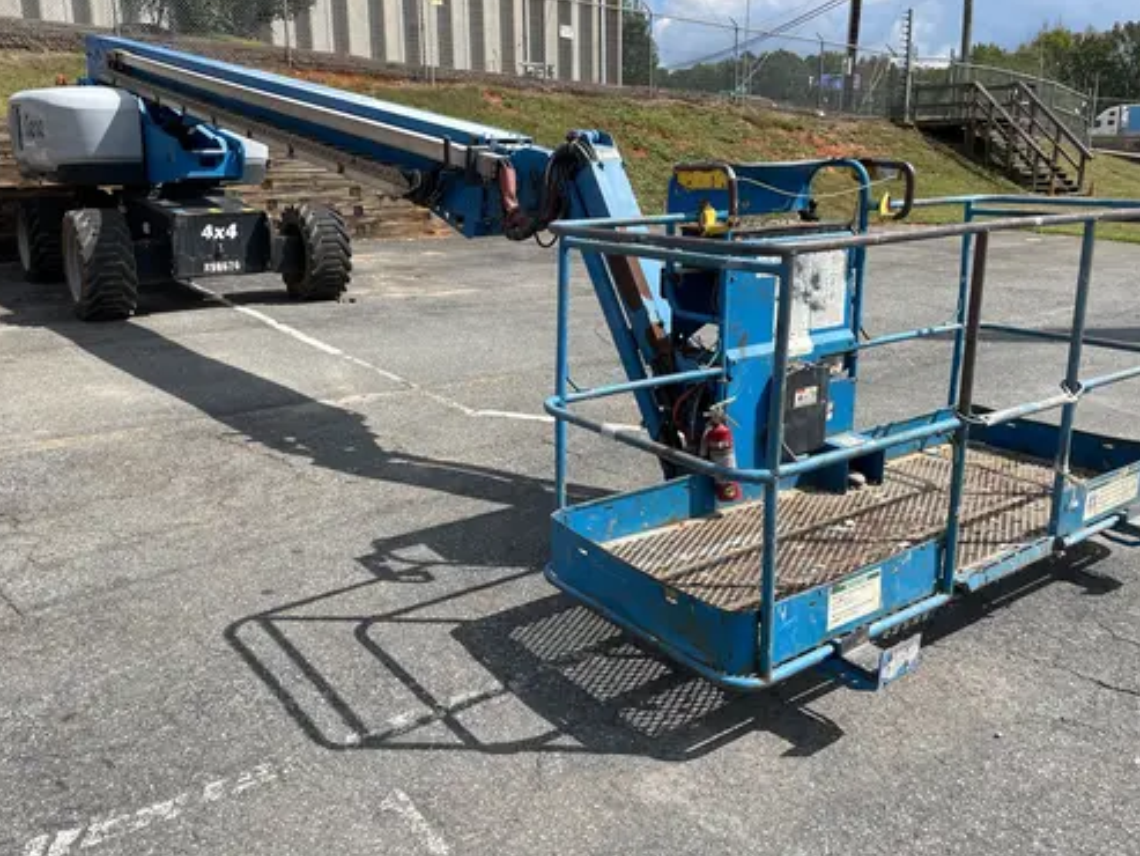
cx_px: 546
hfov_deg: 61.6
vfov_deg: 48.2
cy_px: 381
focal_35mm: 29
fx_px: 955
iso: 32
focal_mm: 4.2
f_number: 1.6
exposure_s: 1/3401
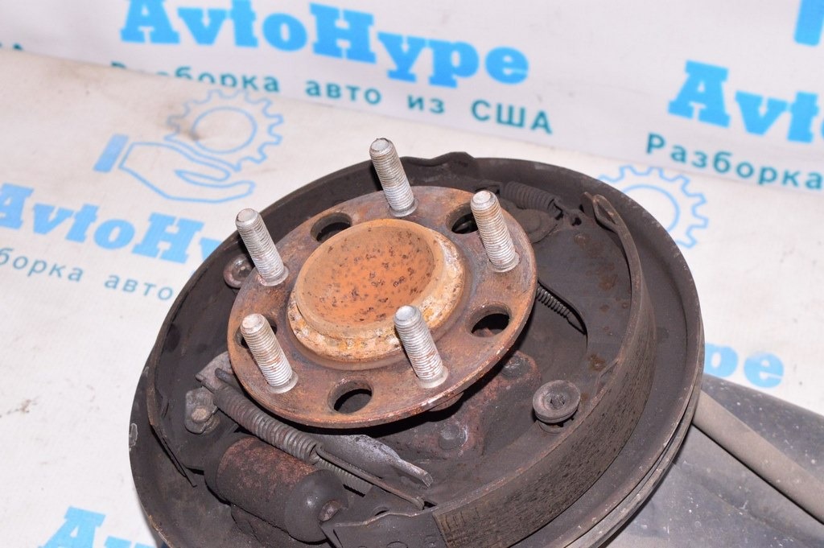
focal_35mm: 72
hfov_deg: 28.1
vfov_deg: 18.9
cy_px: 274
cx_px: 412
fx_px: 1647
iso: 1600
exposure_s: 1/125
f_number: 8
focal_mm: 48
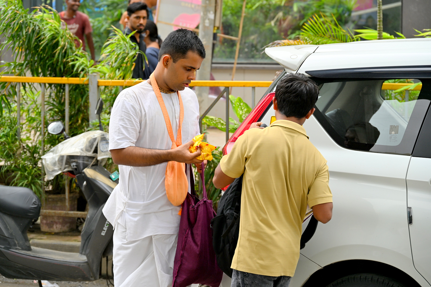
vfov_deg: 12.5
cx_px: 216
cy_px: 144
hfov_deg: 18.6
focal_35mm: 110
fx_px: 1317
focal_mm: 110
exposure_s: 1/250
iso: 320
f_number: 6.3
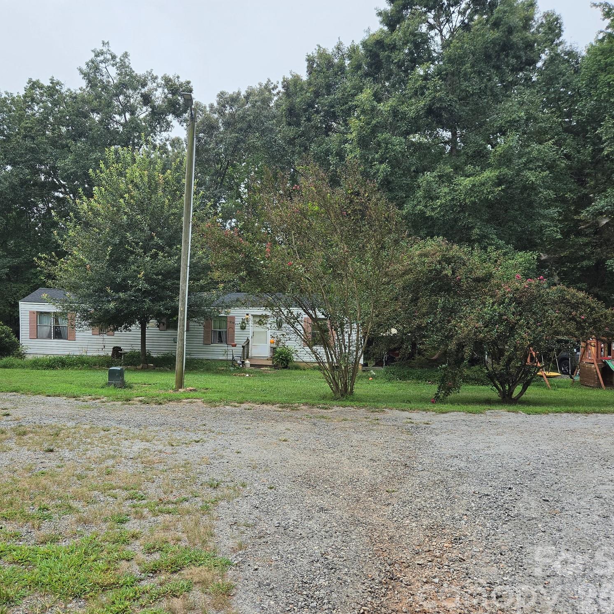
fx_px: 562
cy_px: 311
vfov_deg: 57.3
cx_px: 244
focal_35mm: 28
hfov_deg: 56.8
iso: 80
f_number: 1.8
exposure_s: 1/1453
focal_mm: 5.4
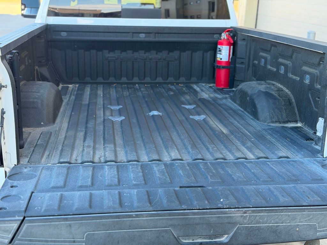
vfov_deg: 30.3
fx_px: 453
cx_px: 164
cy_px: 122
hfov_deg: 39.7
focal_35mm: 48
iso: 100
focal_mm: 6.76
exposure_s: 1/193
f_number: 1.78
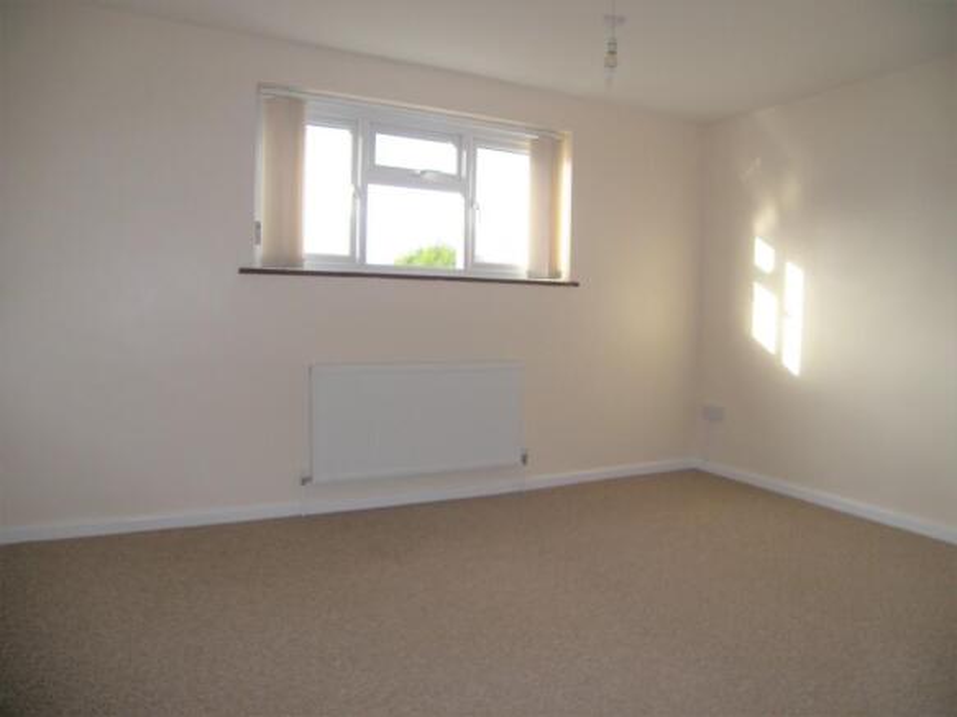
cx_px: 478
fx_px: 719
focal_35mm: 26
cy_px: 358
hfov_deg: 67.3
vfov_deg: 53.0
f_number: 2.8
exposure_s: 1/100
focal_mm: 5.5
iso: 50
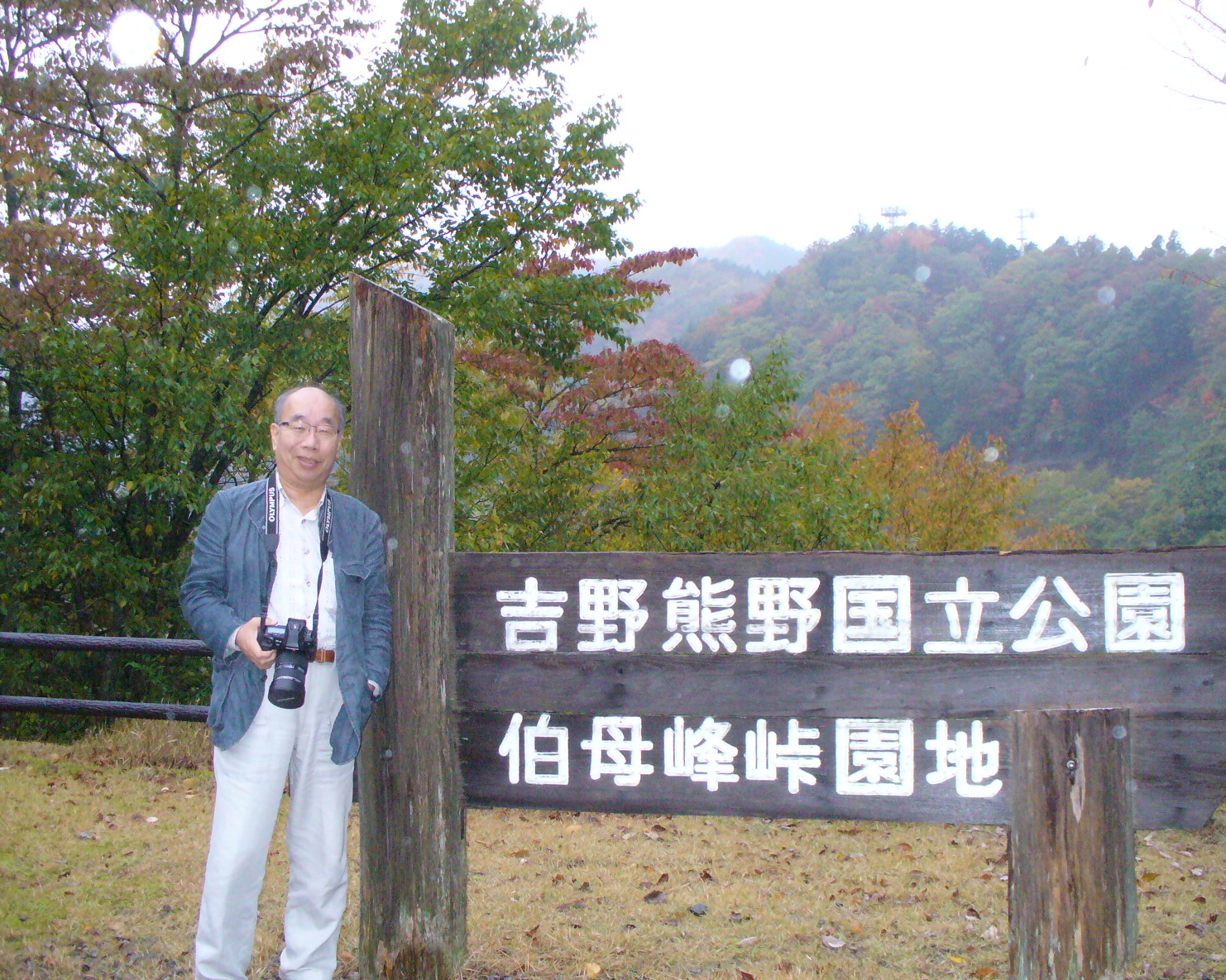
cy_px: 492
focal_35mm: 39
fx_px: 1415
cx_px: 612
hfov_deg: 46.9
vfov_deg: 38.2
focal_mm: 6.1
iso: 400
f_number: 2.8
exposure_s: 1/125
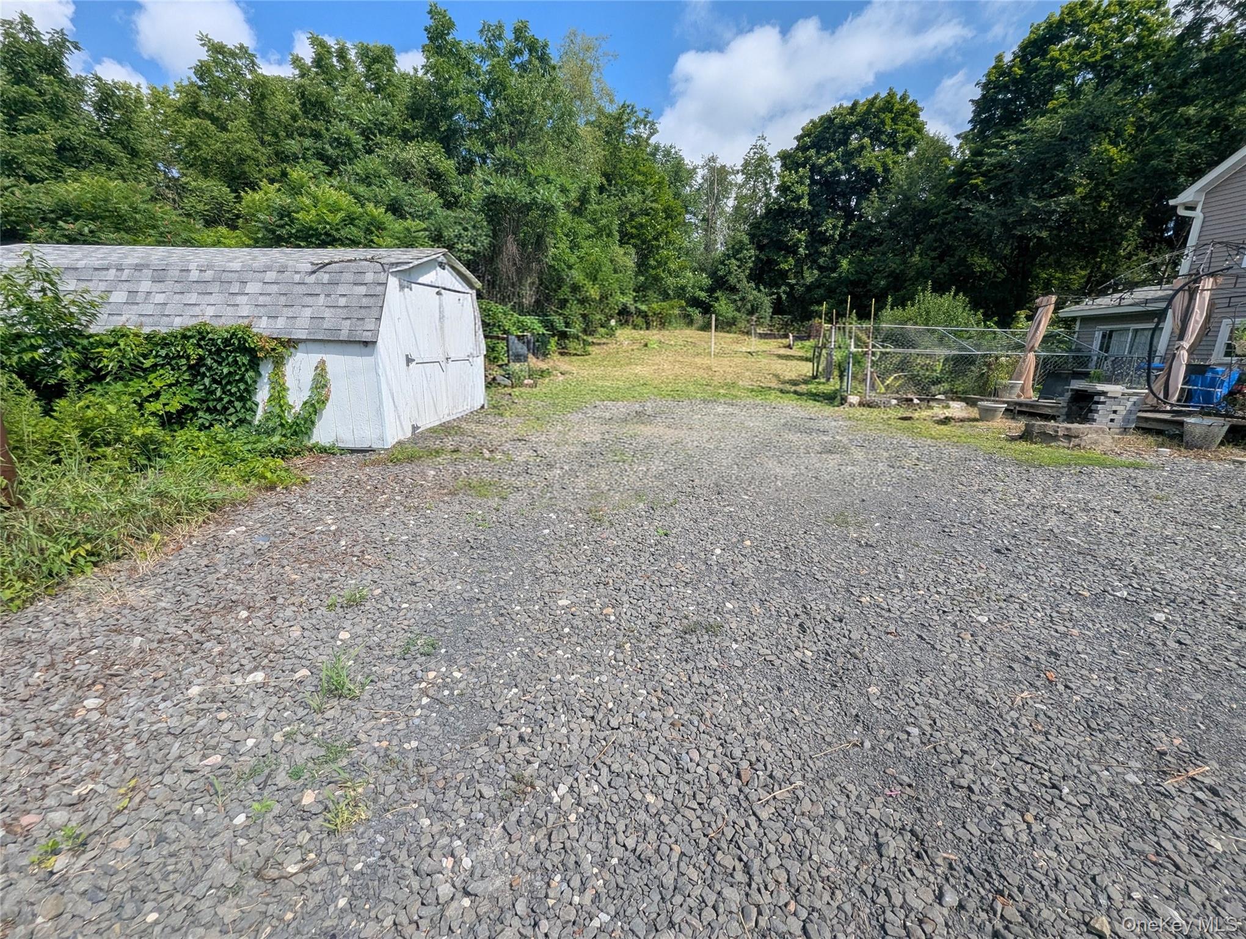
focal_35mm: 13
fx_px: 469
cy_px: 470
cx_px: 623
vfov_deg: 90.1
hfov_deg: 106.1
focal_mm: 1.95
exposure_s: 1/1616
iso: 46
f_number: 2.2
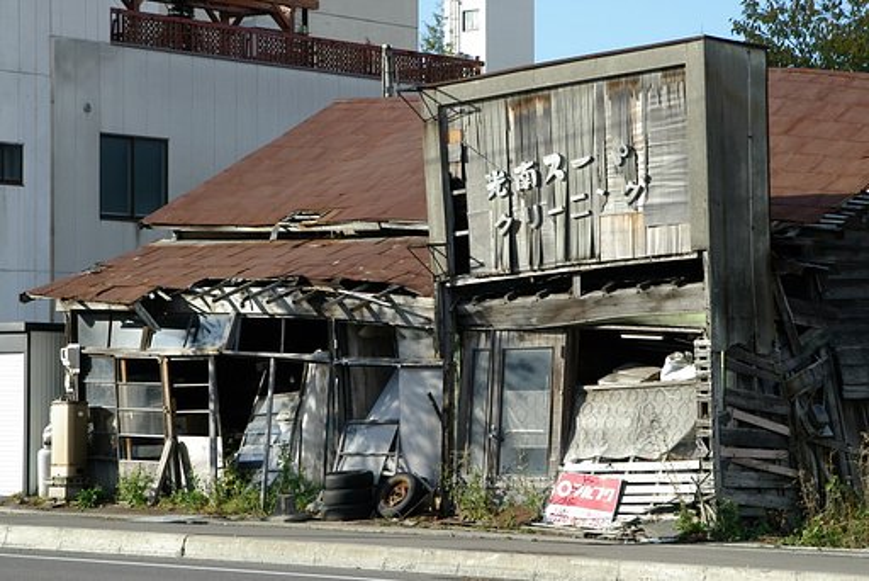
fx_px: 2717
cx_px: 434
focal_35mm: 112
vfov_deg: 12.2
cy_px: 290
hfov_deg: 18.2
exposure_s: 1/320
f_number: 7.1
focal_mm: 75
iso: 200
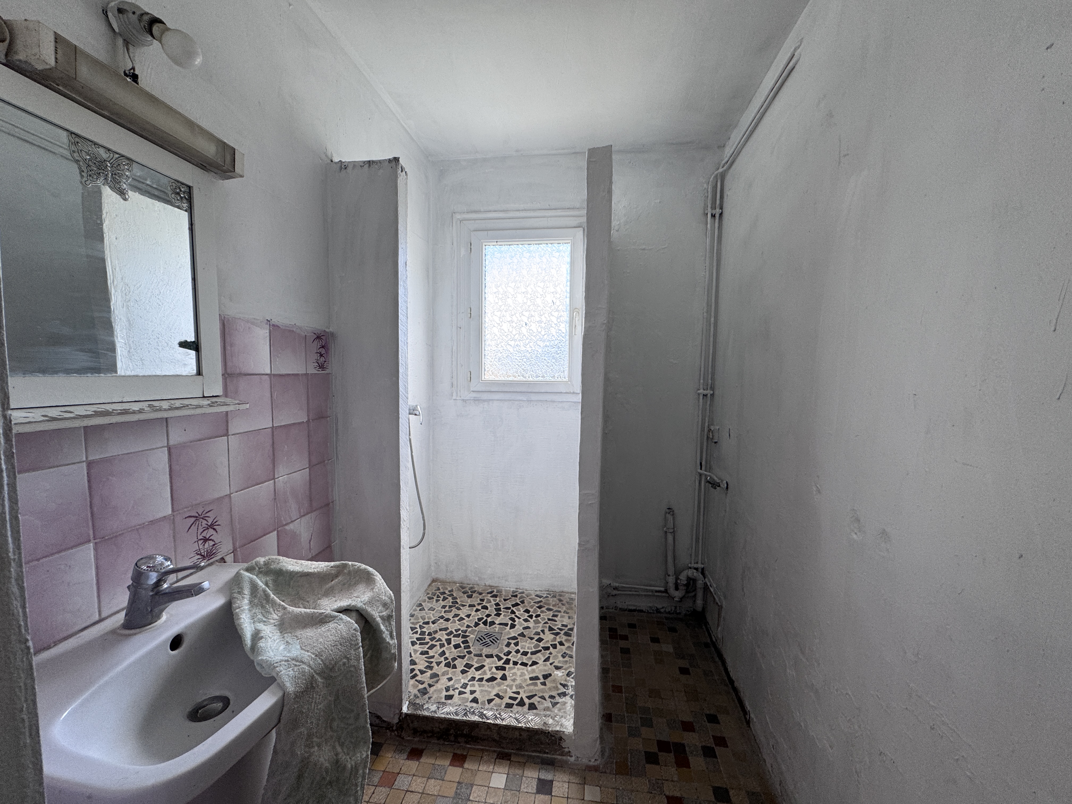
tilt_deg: -4.6
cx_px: 536
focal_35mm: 14
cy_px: 402
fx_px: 434
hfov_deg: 102.1
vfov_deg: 85.7
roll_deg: -1.2
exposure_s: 1/99
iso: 100
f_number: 2.2
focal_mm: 2.22
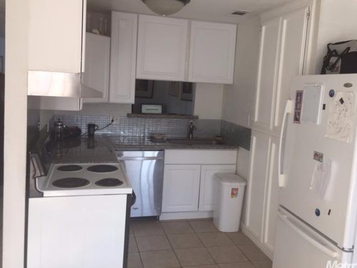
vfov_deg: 42.9
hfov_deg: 55.3
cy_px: 121
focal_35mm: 33
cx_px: 185
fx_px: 340
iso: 40
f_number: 2.2
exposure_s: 1/60
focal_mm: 4.15
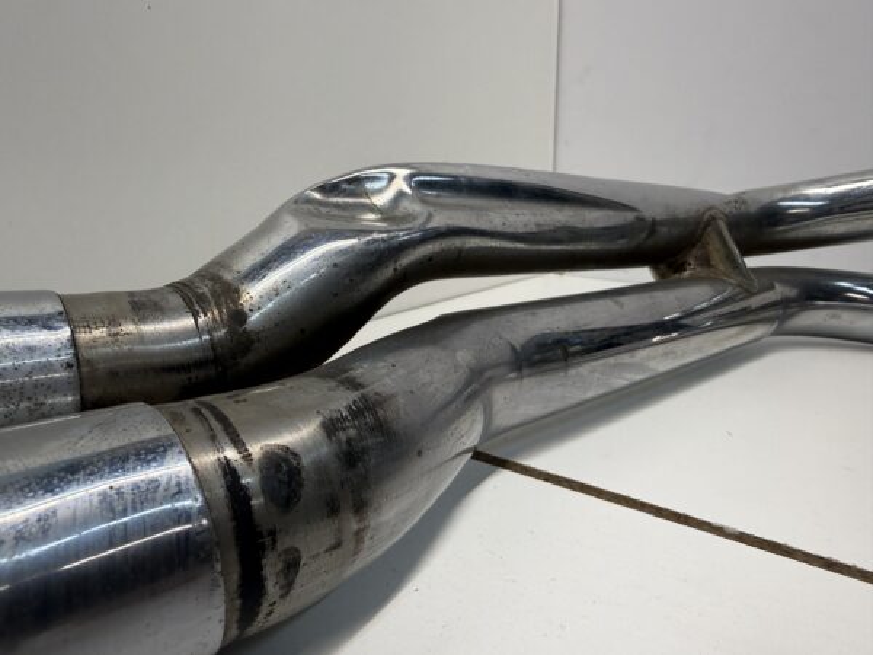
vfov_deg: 56.8
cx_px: 436
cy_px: 328
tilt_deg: -11.9
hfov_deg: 71.6
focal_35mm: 24
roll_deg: -1.8
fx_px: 605
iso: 200
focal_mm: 2.22
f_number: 2.2
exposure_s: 1/120
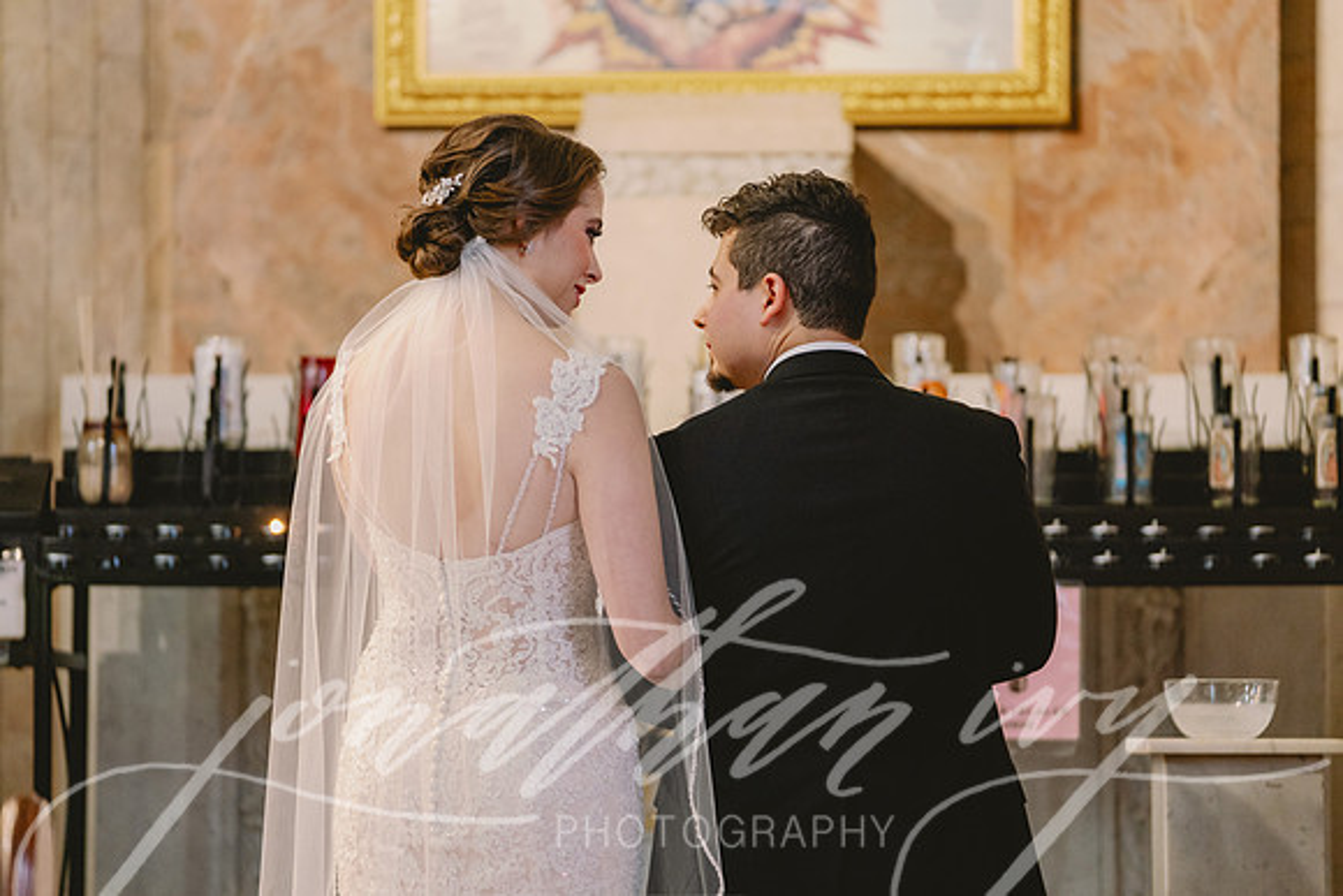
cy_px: 461
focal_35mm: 146
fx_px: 5464
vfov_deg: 9.4
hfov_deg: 14.0
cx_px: 672
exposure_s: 1/60
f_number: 2.8
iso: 1600
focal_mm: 136
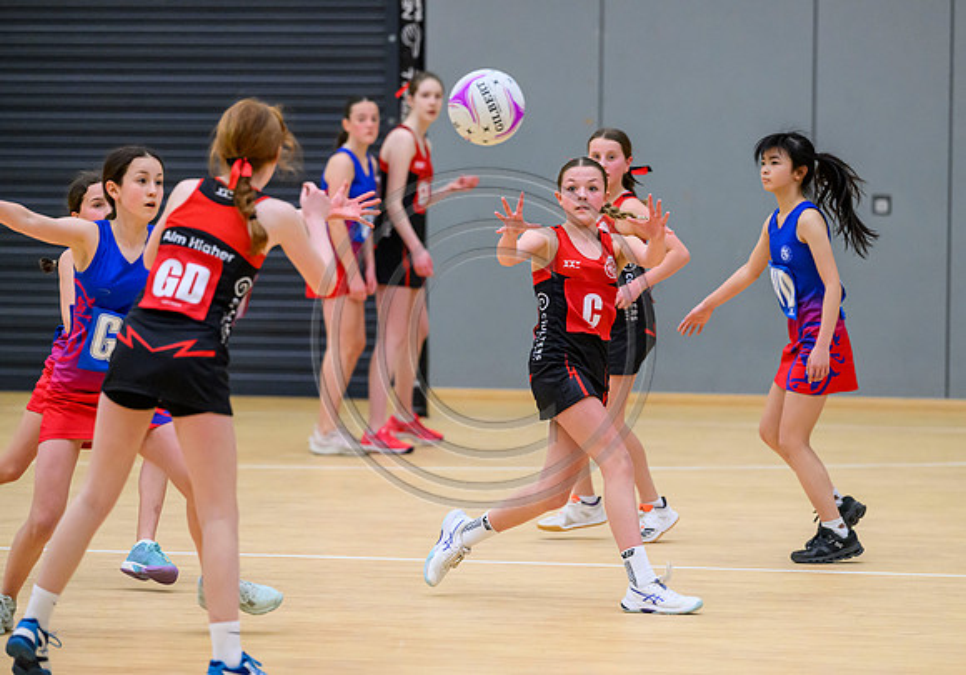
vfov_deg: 6.3
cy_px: 309
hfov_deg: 9.0
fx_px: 6161
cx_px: 551
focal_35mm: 226
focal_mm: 200
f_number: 3.5
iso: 6400
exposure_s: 1/800
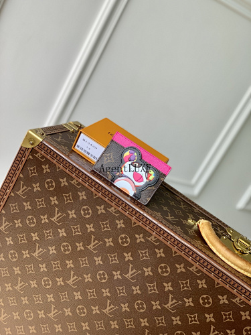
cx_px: 126
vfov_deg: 36.8
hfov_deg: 28.0
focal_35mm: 52
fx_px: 503
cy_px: 168
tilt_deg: -18.7
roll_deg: -30.1
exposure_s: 1/177
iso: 16
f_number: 2.4
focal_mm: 6
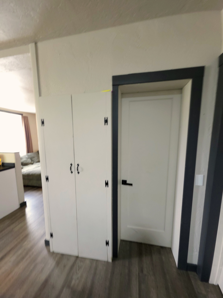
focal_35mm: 13
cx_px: 112
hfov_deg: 89.9
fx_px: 112
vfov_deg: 106.2
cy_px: 149
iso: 200
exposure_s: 1/30
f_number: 1.9
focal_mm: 2.2
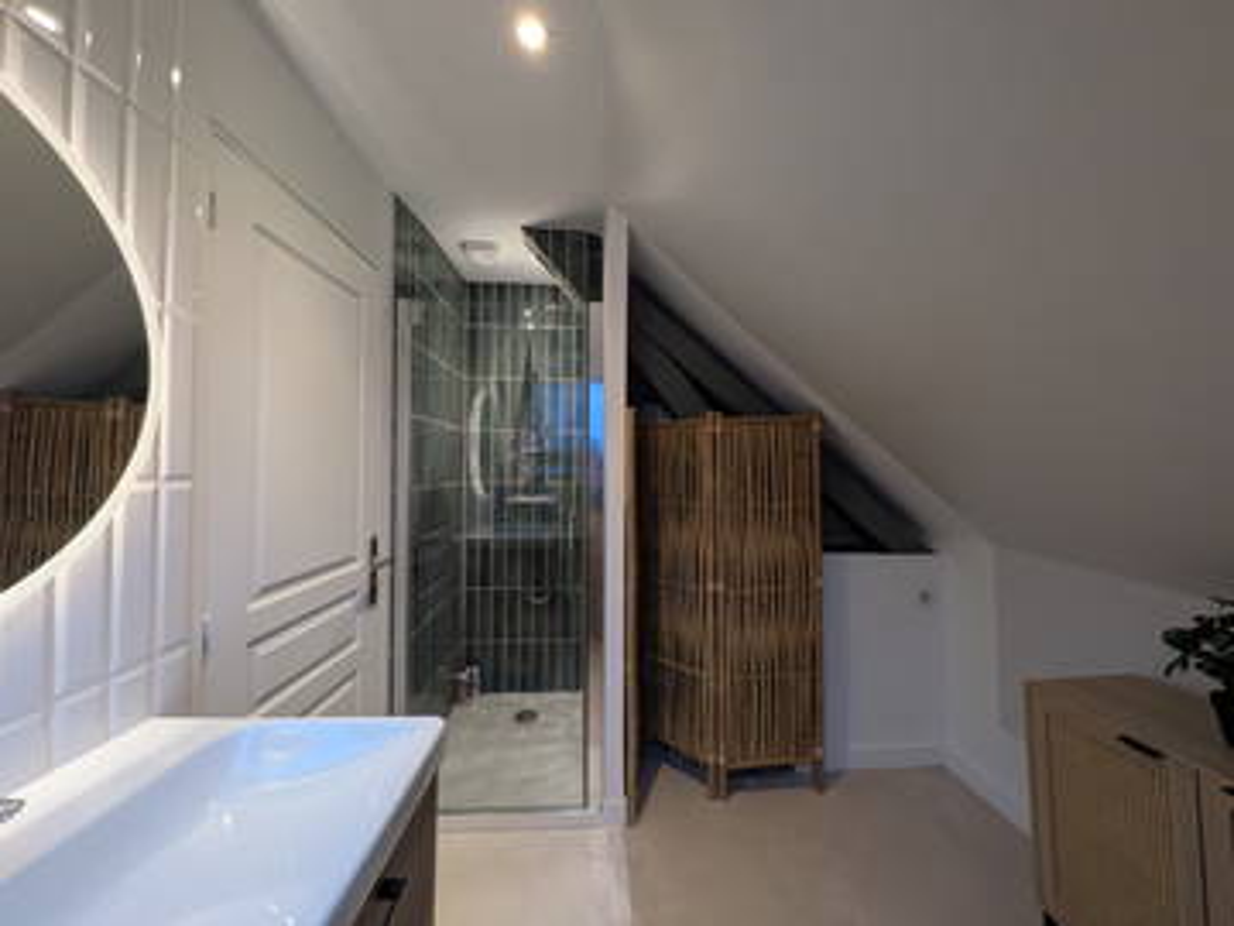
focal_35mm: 14
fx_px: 499
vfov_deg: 85.7
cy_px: 463
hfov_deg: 102.1
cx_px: 617
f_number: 2.2
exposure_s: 1/25
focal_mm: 1.83
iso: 76
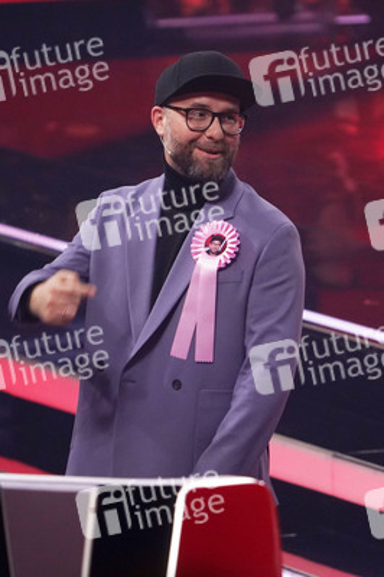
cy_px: 288
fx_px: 5561
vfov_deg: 5.9
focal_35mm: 347
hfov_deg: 4.0
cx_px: 192
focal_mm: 347
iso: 4000
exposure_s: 1/160
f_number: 6.3
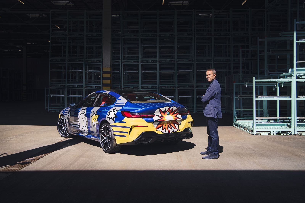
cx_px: 152
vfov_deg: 37.9
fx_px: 297
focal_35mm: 35
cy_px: 102
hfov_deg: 54.4
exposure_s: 1/320
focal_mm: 35
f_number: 4.5
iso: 200
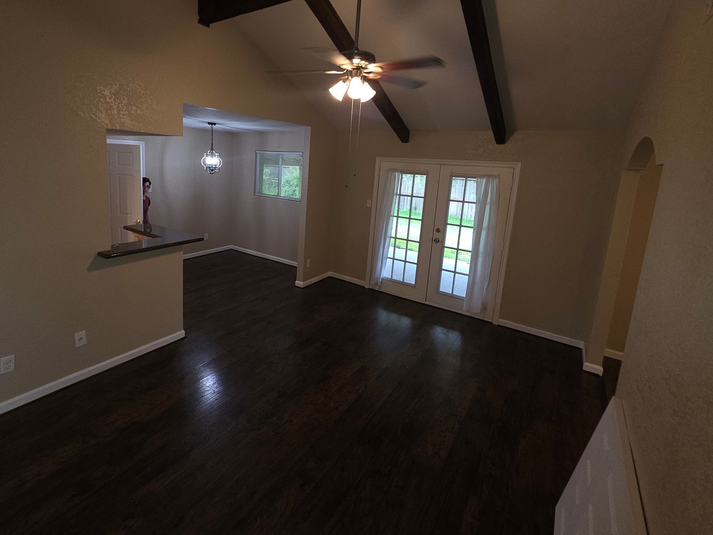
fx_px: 330
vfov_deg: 77.3
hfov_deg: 94.0
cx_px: 312
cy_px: 216
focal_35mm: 16
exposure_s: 1/60
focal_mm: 2.2
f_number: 1.9
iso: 100
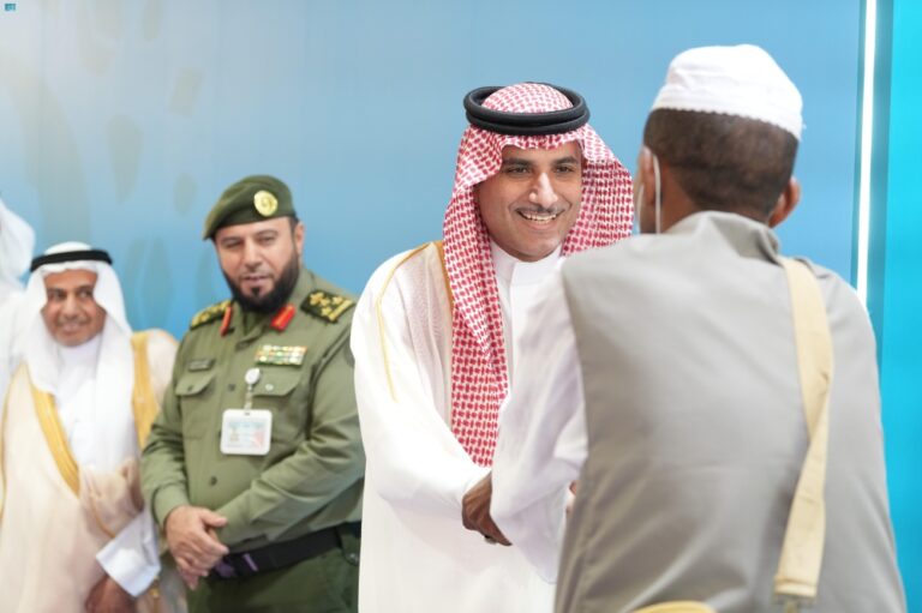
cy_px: 306
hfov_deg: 28.9
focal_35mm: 70
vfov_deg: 19.4
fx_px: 1792
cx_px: 461
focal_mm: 70
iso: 1250
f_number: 3.2
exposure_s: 1/160
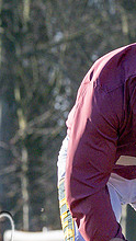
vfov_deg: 2.5
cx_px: 383
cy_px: 352
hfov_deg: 1.4
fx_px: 5588
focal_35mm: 873
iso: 400
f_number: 5
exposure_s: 1/1250
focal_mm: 105
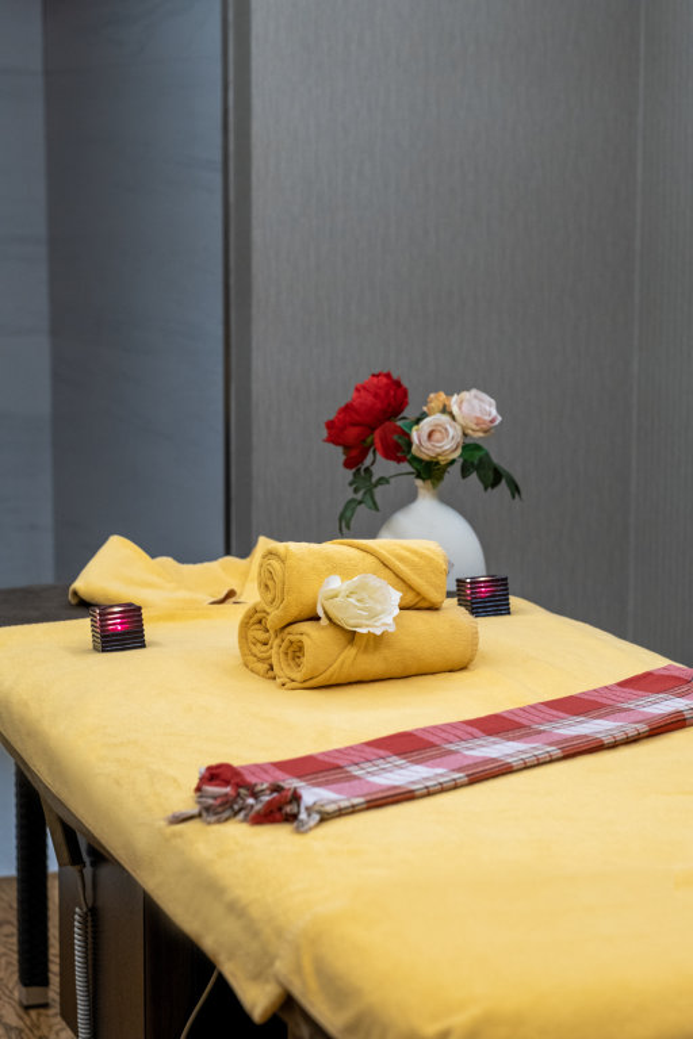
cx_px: 346
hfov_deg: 16.3
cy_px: 520
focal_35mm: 84
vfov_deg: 24.2
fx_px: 2425
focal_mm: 56
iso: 640
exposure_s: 1/30
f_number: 3.2
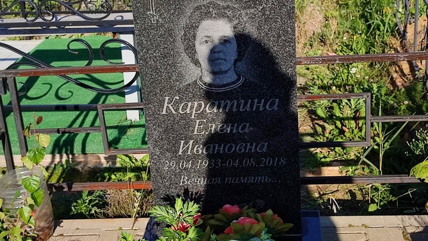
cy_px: 101
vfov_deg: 38.9
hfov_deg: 64.3
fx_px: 341
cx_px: 220
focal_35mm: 30
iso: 50
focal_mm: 6.04
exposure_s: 1/570
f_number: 1.9
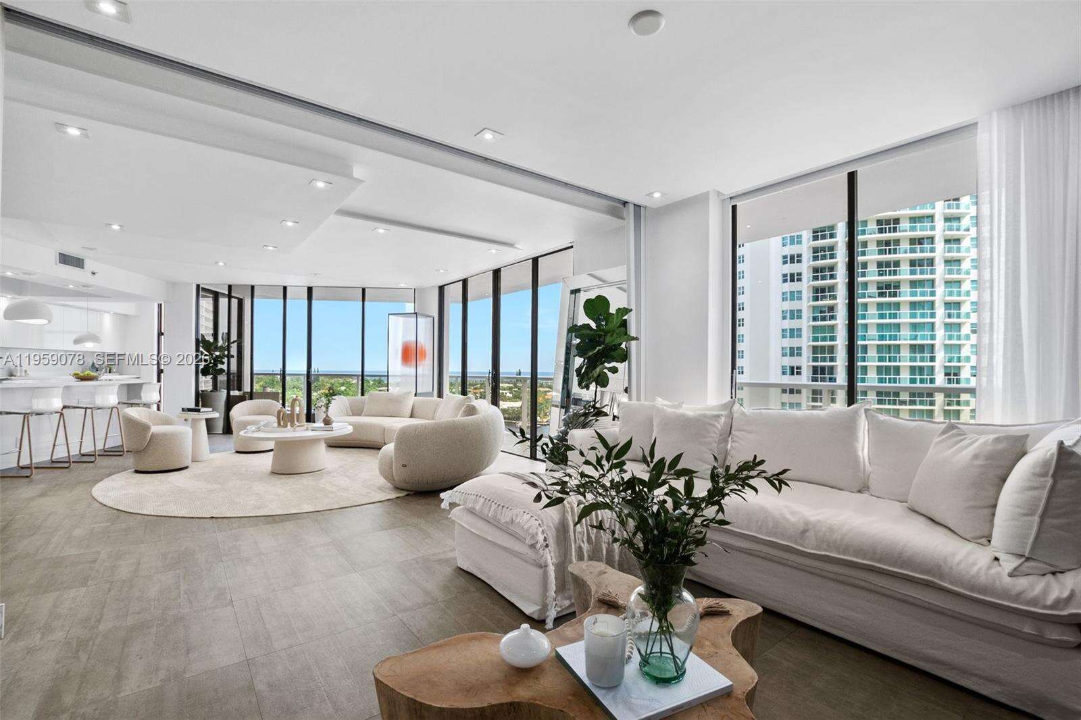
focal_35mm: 15
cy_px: 360
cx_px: 540
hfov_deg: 100.4
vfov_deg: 77.3
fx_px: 450
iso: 200
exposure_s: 1/50
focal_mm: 10
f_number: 8
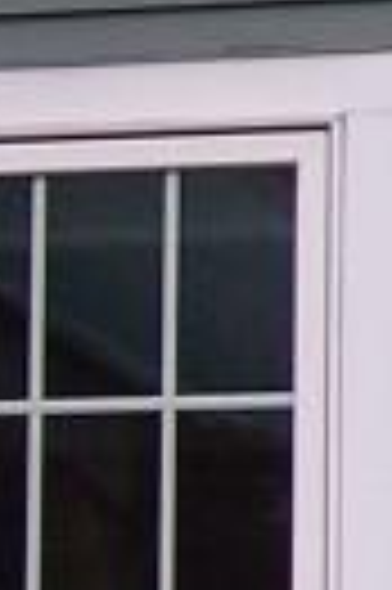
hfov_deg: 4.3
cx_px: 1117
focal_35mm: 309
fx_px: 5060
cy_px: 140
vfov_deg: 6.7
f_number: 2.8
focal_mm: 6.3
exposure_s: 1/60
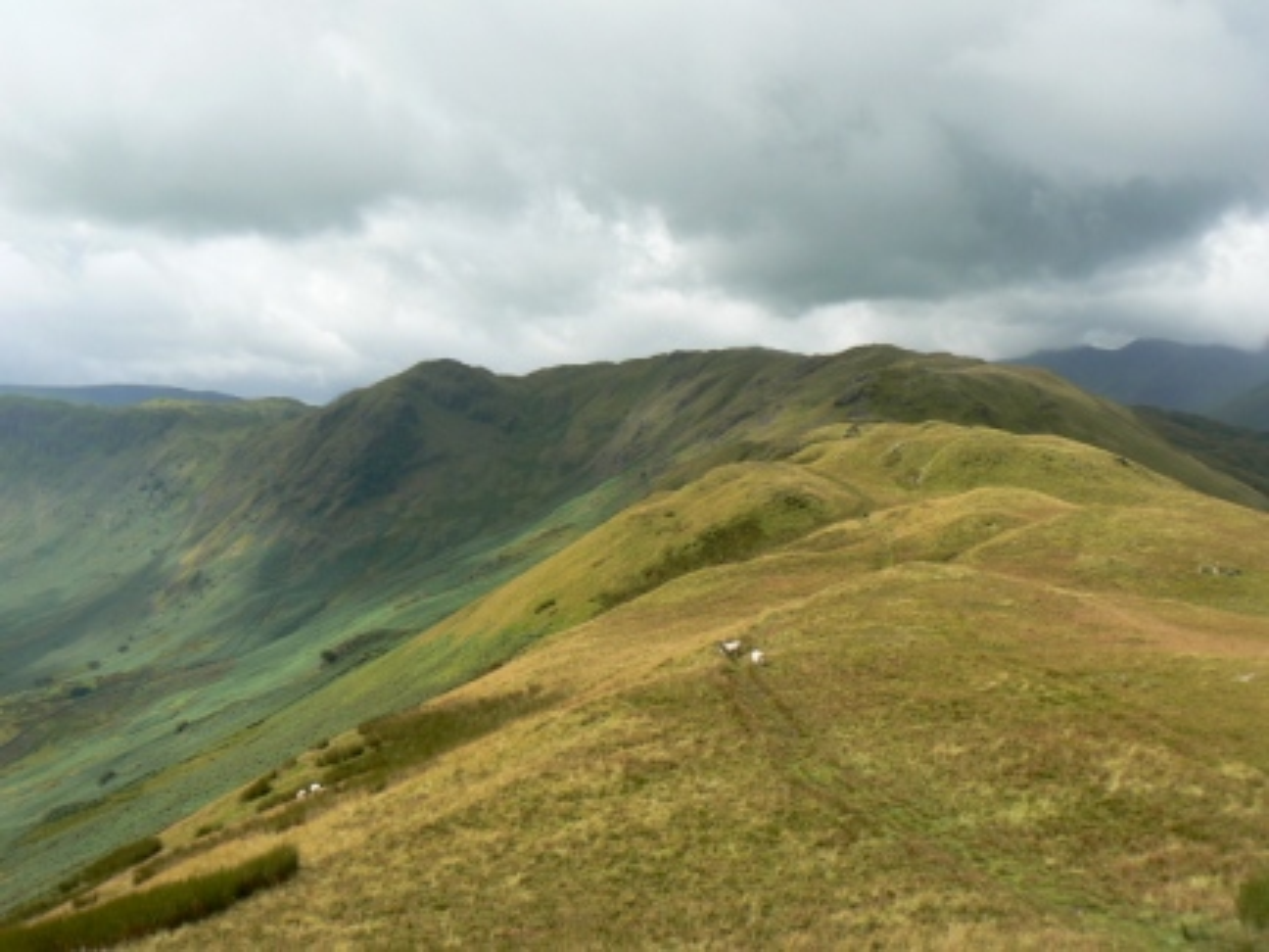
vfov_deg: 36.0
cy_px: 476
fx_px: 1466
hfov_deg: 46.8
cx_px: 634
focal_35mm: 40
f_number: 5.6
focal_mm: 6.7
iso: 80
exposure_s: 1/400
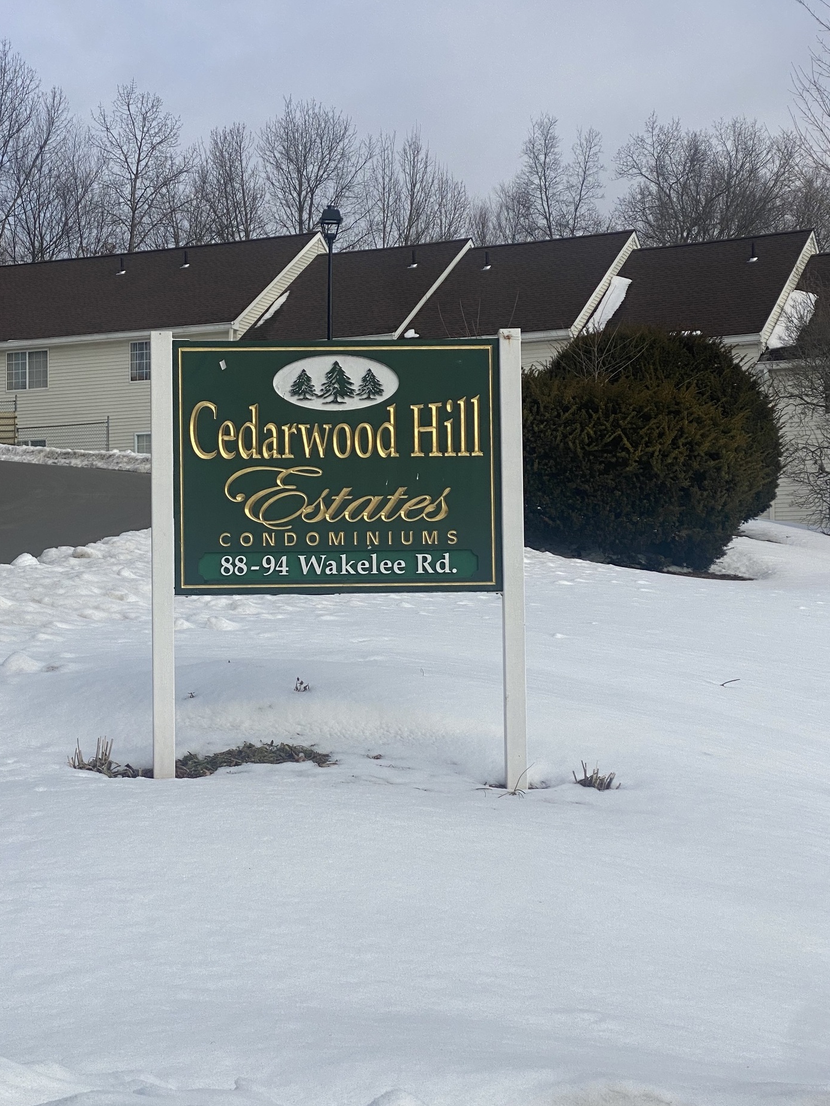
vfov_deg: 29.8
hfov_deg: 22.6
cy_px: 591
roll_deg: -0.4
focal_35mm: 65
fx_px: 2078
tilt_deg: +3.9
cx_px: 330
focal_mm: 6
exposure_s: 1/2398
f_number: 2
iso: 20
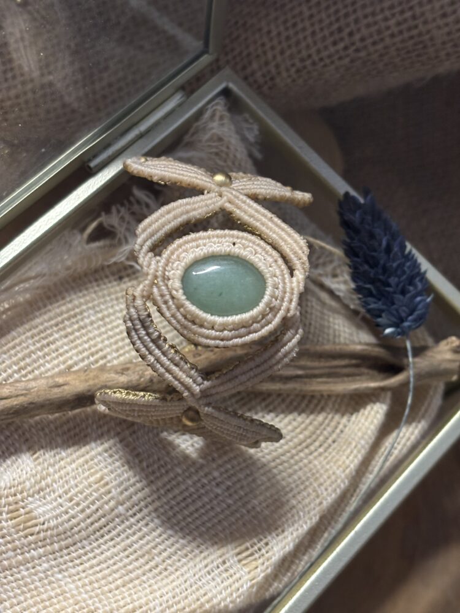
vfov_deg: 36.8
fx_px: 921
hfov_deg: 28.0
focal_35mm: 52
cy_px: 306
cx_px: 230
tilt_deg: -66.2
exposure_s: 1/38
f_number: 1.6
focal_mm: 5.96
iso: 200
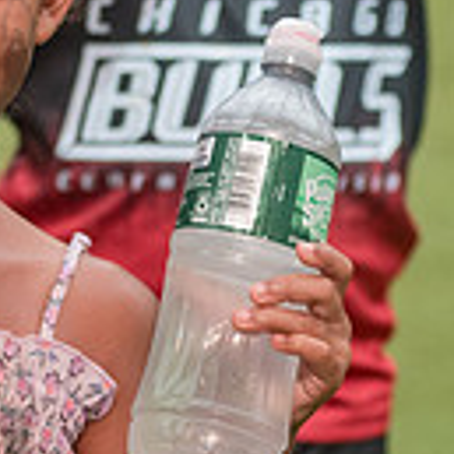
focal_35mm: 420
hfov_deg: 4.2
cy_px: 107
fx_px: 6232
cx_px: 26
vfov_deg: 4.2
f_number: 4
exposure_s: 1/500
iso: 1000
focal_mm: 92
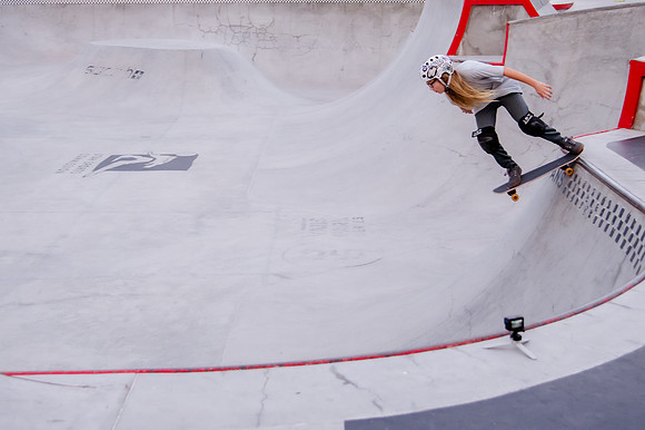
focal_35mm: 57
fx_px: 1014
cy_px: 129
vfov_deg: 23.7
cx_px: 323
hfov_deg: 35.3
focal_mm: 38
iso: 2500
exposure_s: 1/640
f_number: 4
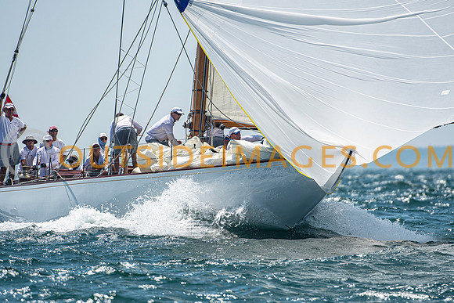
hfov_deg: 3.6
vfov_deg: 2.4
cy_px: 152
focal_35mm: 570
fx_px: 7190
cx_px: 227
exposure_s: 1/3200
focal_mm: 380
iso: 400
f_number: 5.6
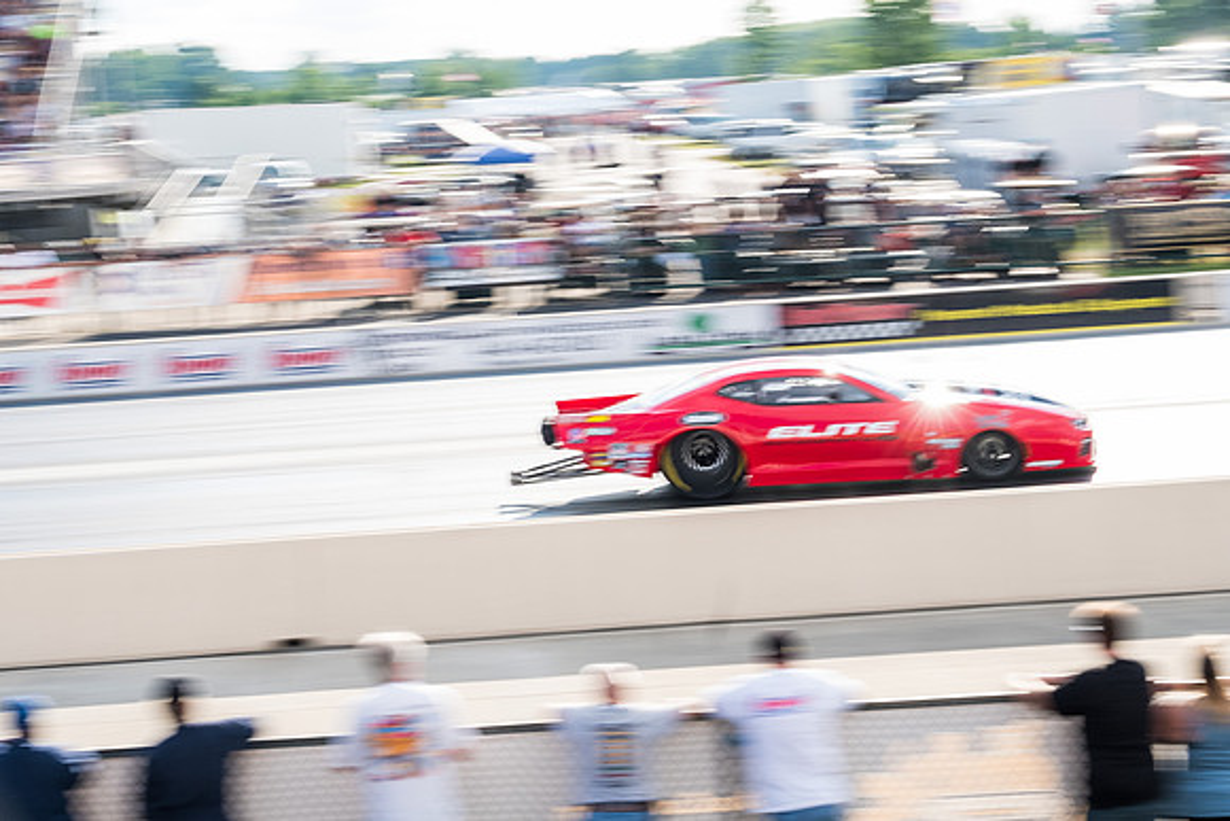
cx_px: 615
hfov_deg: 27.0
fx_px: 2563
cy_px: 410
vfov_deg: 18.2
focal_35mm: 75
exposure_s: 1/200
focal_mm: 50
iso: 400
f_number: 9
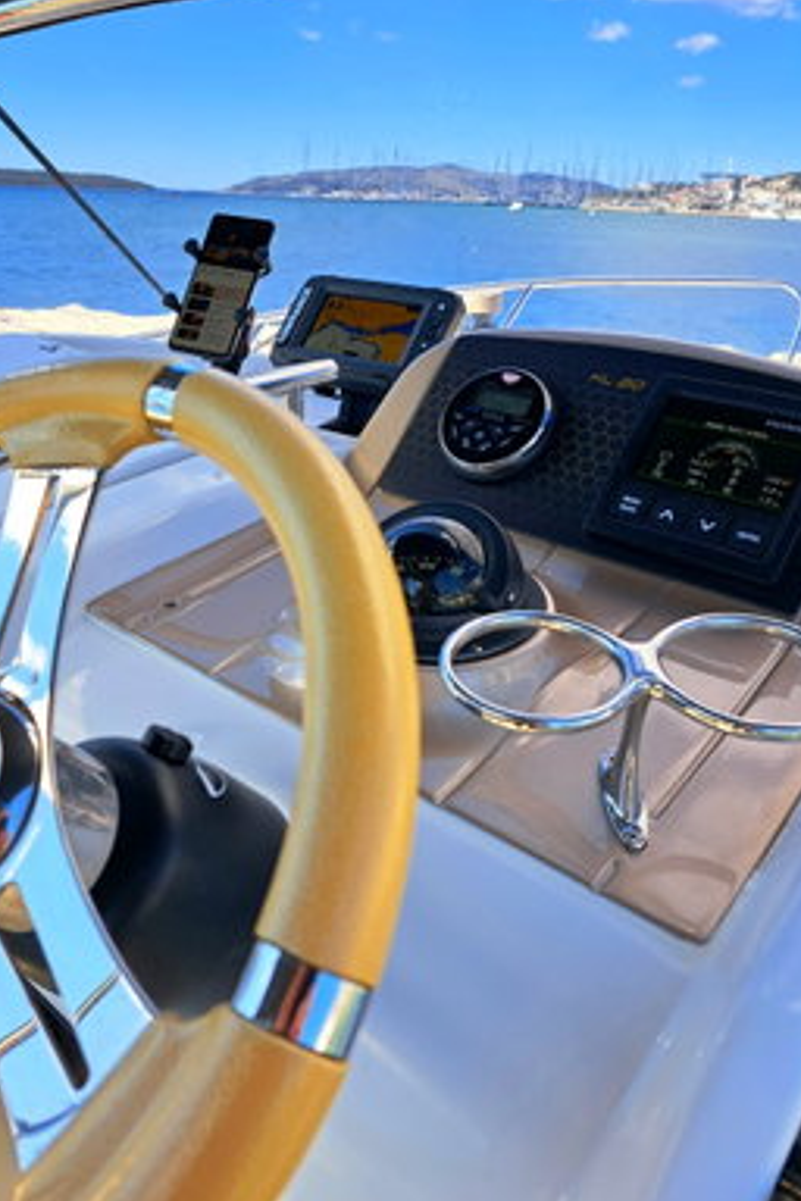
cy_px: 582
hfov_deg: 49.4
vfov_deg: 69.4
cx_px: 350
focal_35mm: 26
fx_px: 868
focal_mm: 5.23
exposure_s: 1/476
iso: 50
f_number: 1.8
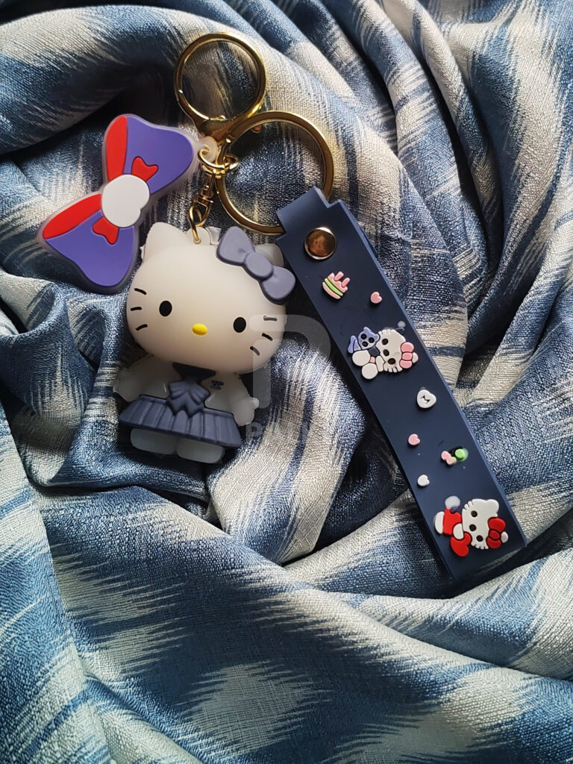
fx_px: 1192
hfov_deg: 27.0
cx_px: 286
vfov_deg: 35.5
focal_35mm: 54
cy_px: 382
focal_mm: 6.12
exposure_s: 1/100
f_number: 1.9
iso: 50
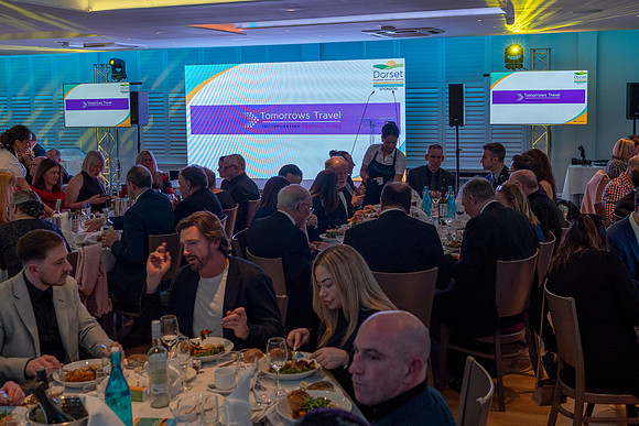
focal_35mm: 44
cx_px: 313
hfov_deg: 44.9
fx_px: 773
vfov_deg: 30.7
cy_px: 161
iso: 125
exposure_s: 1/60
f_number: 4.5
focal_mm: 35
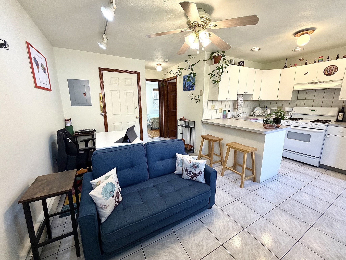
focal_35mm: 14
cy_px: 130
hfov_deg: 102.1
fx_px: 140
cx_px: 173
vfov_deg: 85.7
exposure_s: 1/120
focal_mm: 2.22
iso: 250
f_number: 2.2
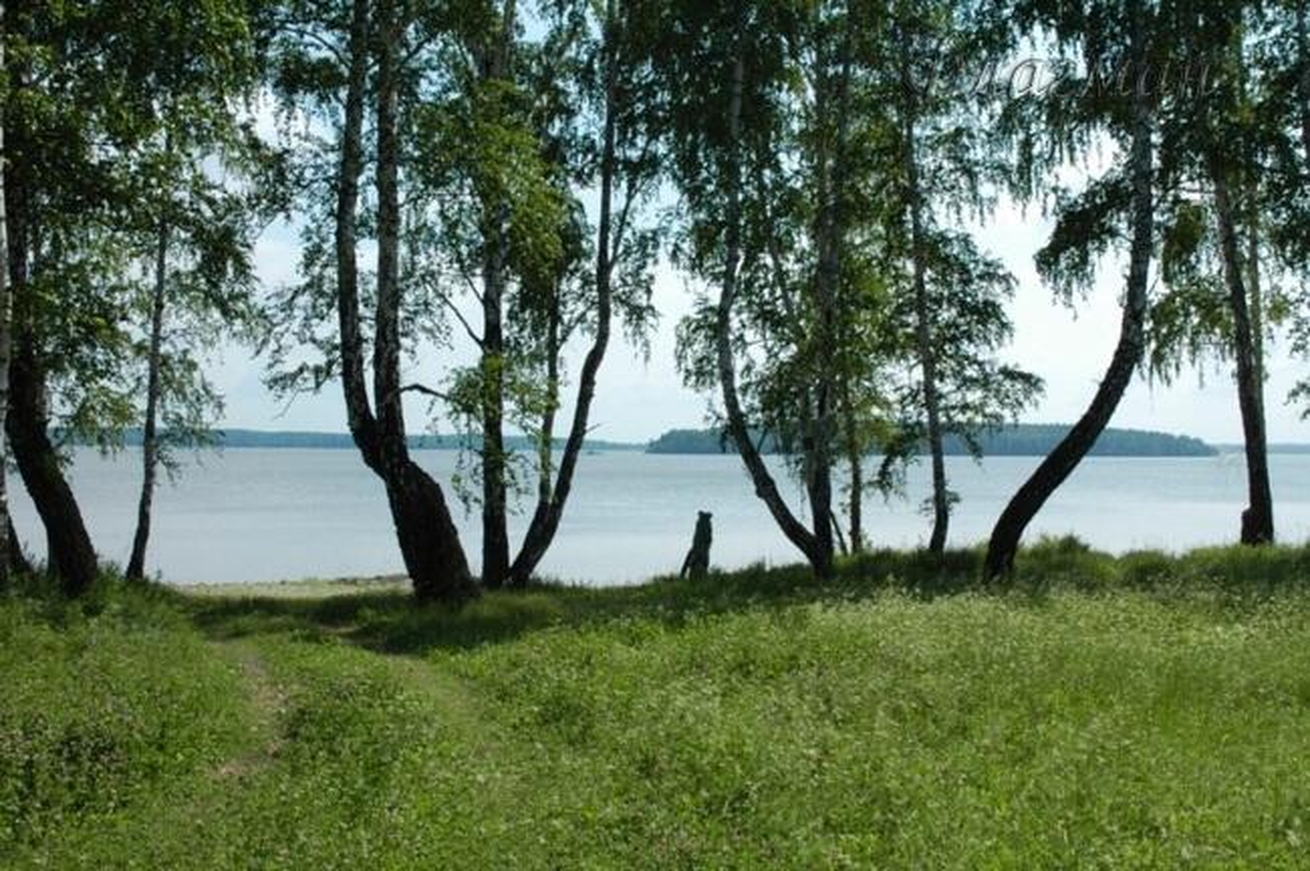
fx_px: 1472
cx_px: 655
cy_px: 436
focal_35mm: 40
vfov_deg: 32.9
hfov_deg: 48.0
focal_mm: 27
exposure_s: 1/400
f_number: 14
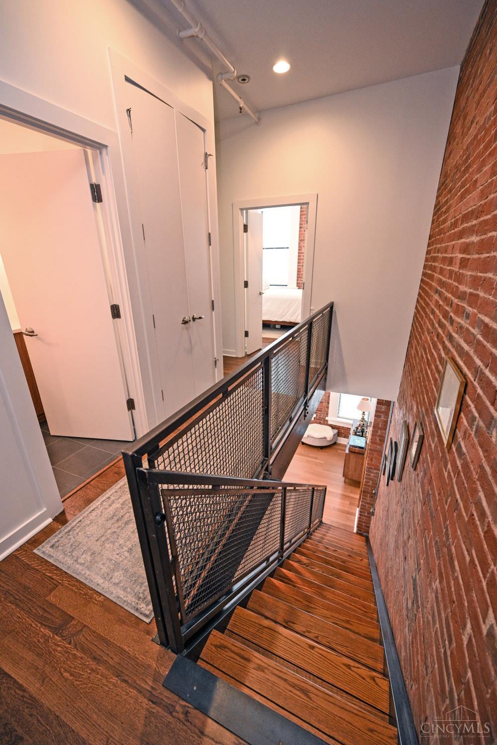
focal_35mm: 14
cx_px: 248
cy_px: 372
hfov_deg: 81.2
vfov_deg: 104.3
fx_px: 290
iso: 2200
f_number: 4
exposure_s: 1/60
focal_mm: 14
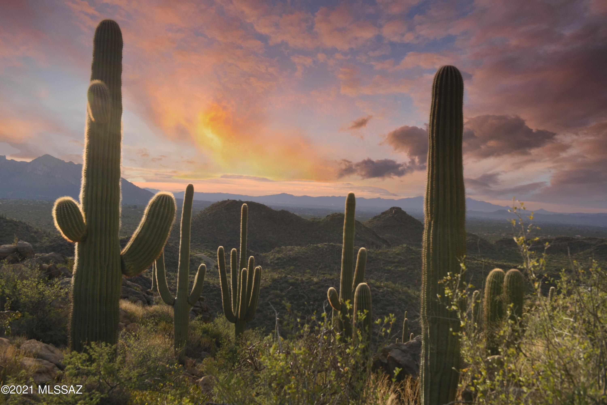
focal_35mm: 38
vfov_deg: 35.1
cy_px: 202
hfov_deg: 50.7
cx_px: 304
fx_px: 641
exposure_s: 1/160
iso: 160
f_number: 11
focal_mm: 38
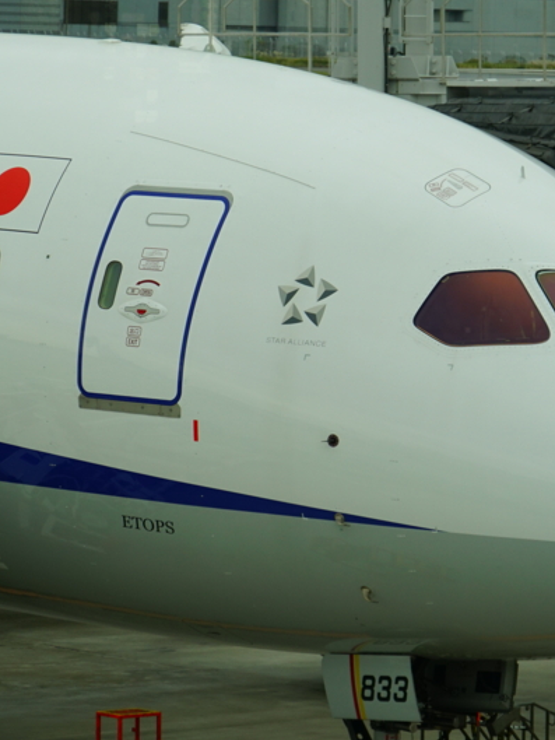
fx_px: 5342
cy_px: 371
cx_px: 317
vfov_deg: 7.9
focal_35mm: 250
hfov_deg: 5.9
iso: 250
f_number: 6.3
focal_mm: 115
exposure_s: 1/200
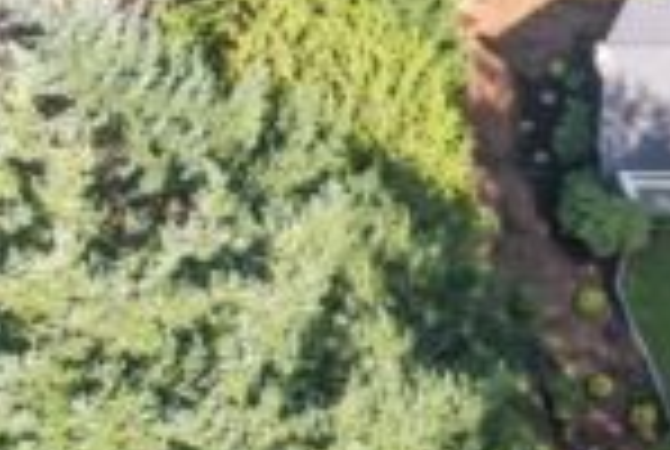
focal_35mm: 59
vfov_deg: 23.1
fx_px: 1100
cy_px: 182
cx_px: 895
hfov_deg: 27.6
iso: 100
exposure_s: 1/350
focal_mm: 8.38
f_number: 2.8
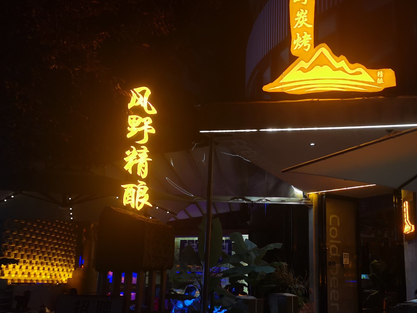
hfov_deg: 47.7
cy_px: 199
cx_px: 244
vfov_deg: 36.6
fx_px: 470
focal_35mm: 39
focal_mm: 5.58
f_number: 1.8
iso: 200
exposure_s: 1/100
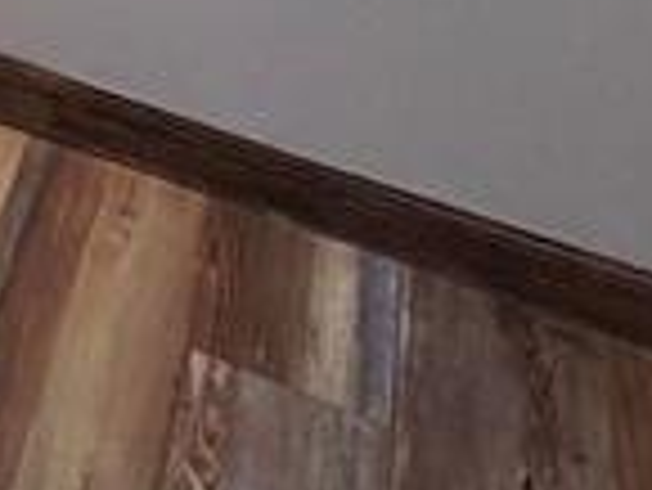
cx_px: -949
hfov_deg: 13.7
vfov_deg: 10.0
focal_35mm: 99
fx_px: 1866
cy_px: -1079
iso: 320
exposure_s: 1/120
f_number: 2.2
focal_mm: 2.22
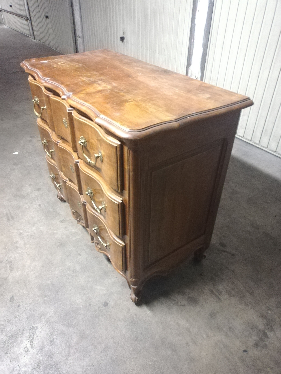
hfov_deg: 53.1
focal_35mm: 26
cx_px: 140
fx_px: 281
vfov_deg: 67.3
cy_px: 187
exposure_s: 1/12.5
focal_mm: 3.81
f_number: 2.2
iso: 3200
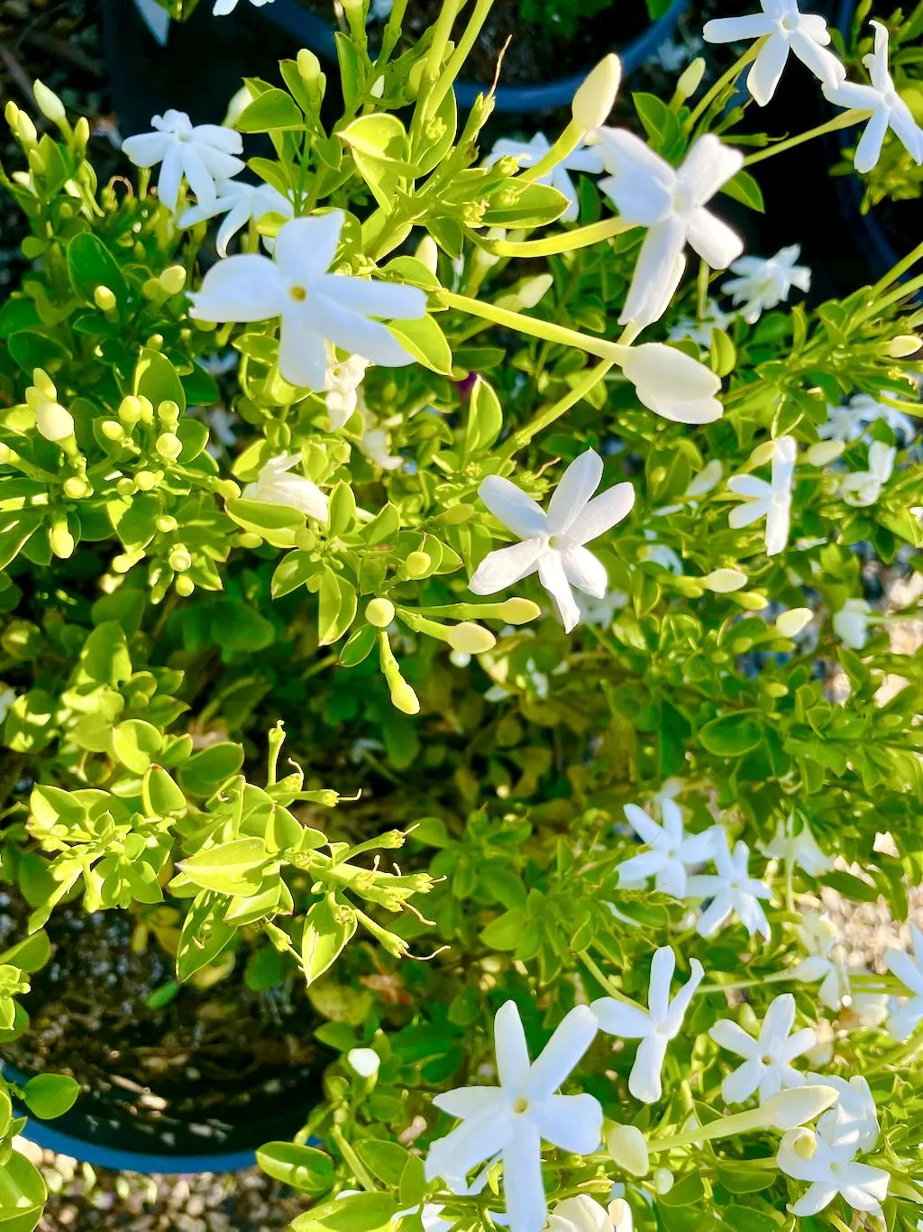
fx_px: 925
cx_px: 462
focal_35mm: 26
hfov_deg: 53.0
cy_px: 616
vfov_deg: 67.3
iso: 32
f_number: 1.6
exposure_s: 1/626
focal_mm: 4.2
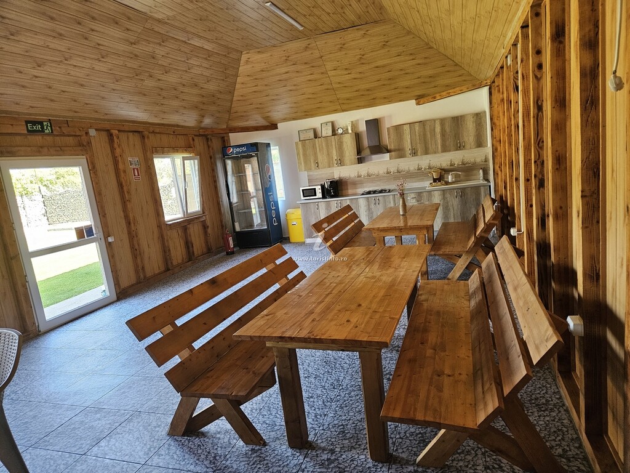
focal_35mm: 23
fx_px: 419
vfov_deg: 58.9
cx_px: 315
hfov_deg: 73.9
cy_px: 236
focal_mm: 5.4
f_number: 1.8
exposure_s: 1/142
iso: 400
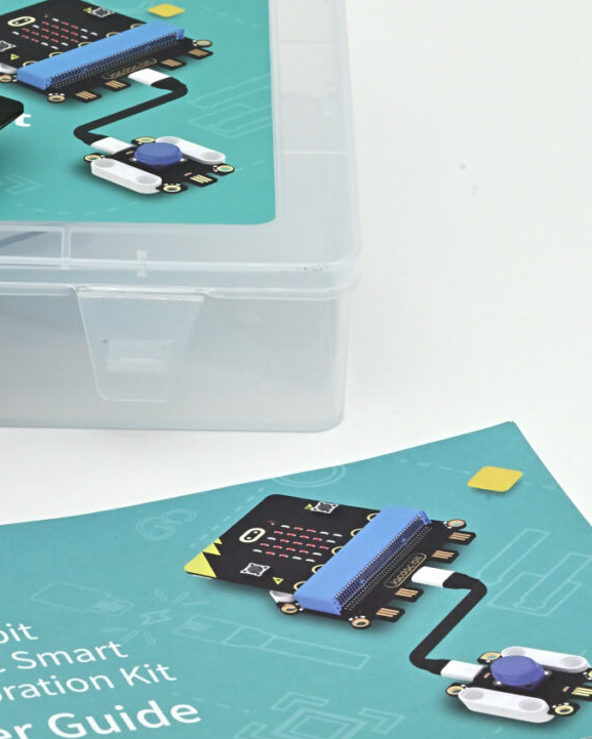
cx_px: -30
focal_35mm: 210
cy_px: 418
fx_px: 4598
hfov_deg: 7.3
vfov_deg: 9.2
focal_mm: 105
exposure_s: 1/80
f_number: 22
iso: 800
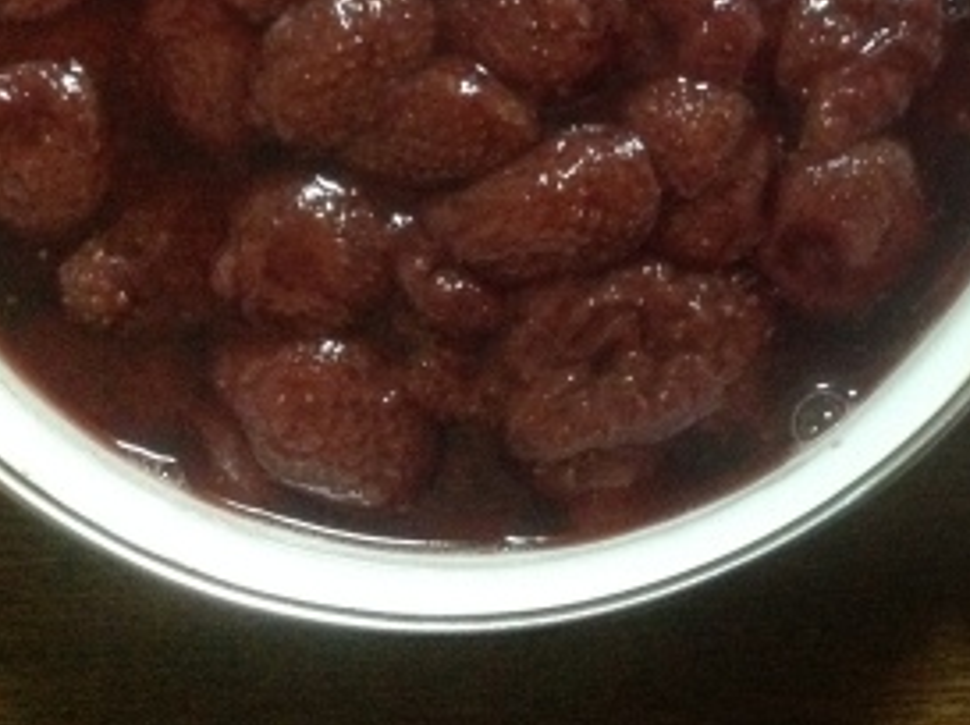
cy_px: 84
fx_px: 1791
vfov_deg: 22.4
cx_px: 796
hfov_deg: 29.5
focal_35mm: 64
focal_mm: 4.28
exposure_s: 1/15
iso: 800
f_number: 2.4
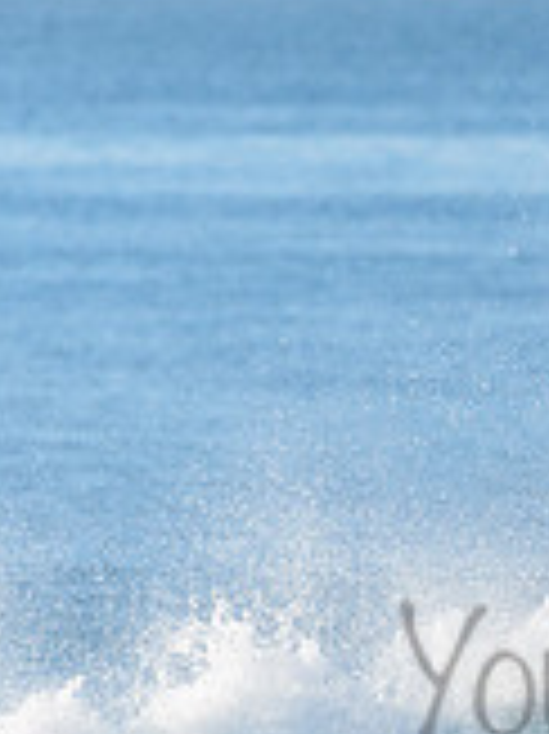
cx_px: 864
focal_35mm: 1716
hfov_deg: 0.9
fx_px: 36335
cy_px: 633
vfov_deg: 1.2
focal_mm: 500
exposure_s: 1/2000
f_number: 5.6
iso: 450
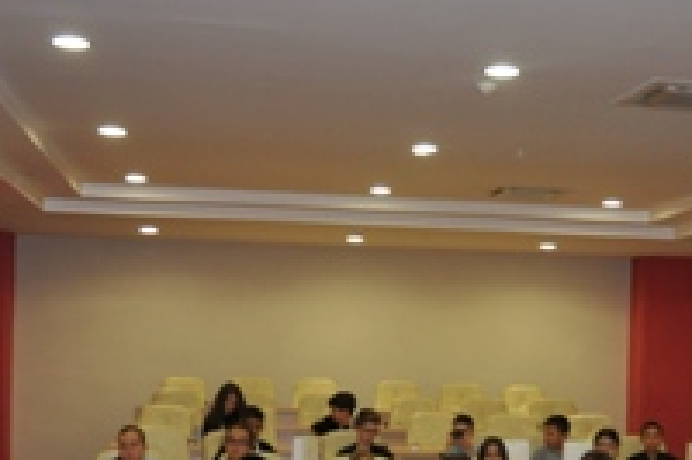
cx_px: 460
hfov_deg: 27.2
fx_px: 1421
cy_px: 394
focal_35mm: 74
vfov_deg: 18.2
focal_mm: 22
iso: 800
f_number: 3.8
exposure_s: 1/60
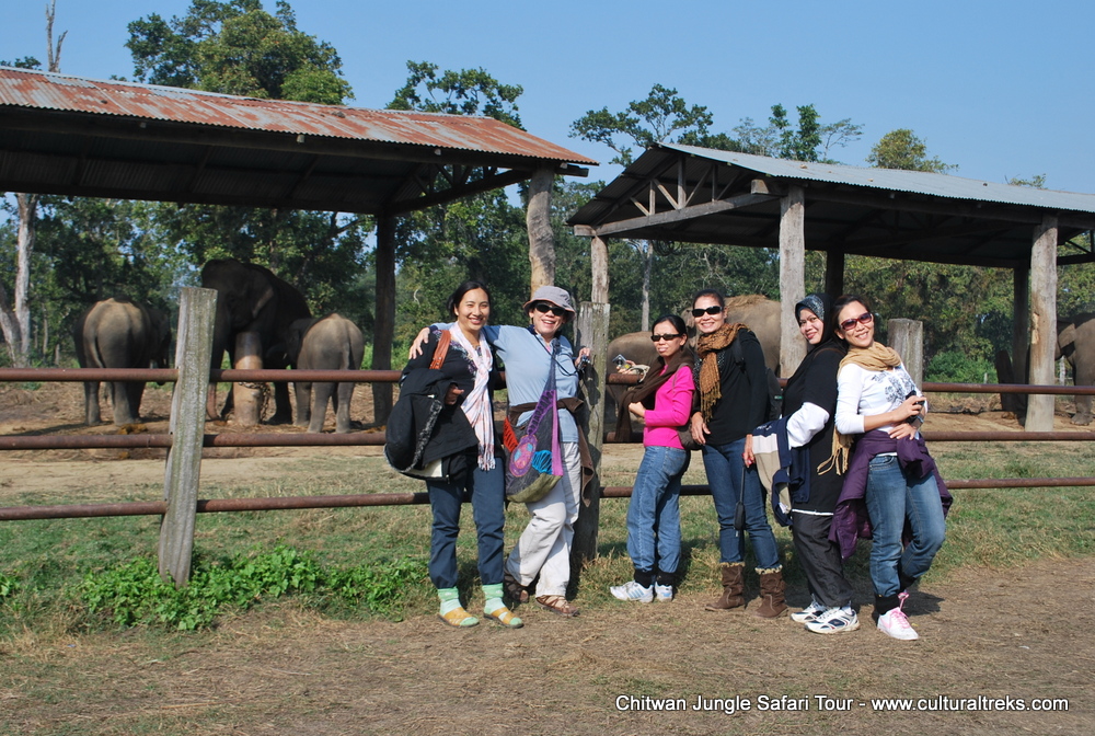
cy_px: 368
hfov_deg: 46.3
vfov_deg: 32.1
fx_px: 1281
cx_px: 548
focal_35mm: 42
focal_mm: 28
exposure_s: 1/200
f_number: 7.1
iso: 100
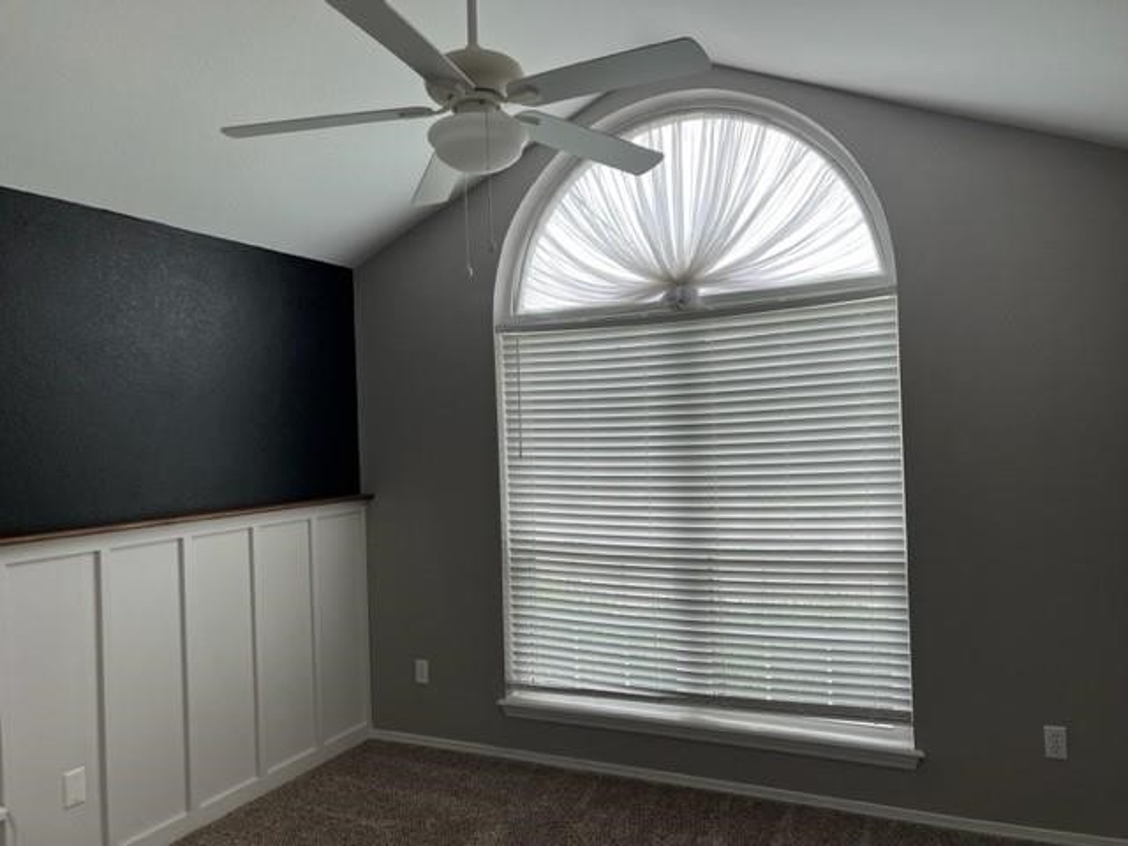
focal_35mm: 26
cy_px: 423
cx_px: 564
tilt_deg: +0.0
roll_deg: +1.4
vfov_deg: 53.1
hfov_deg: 67.3
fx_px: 847
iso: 40
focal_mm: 5.7
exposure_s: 1/121
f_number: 1.5
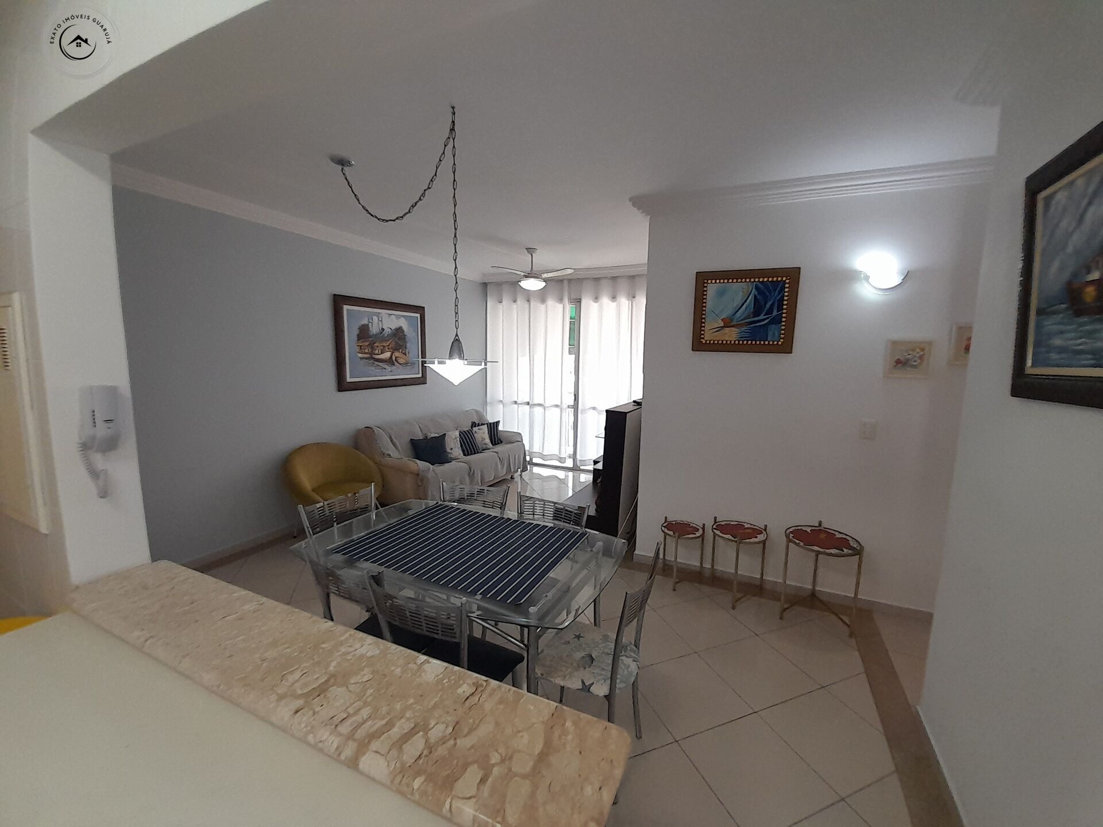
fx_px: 414
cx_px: 552
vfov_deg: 89.9
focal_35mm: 13
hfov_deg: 106.2
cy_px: 414
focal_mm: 1.13
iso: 64
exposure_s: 1/40
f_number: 2.2
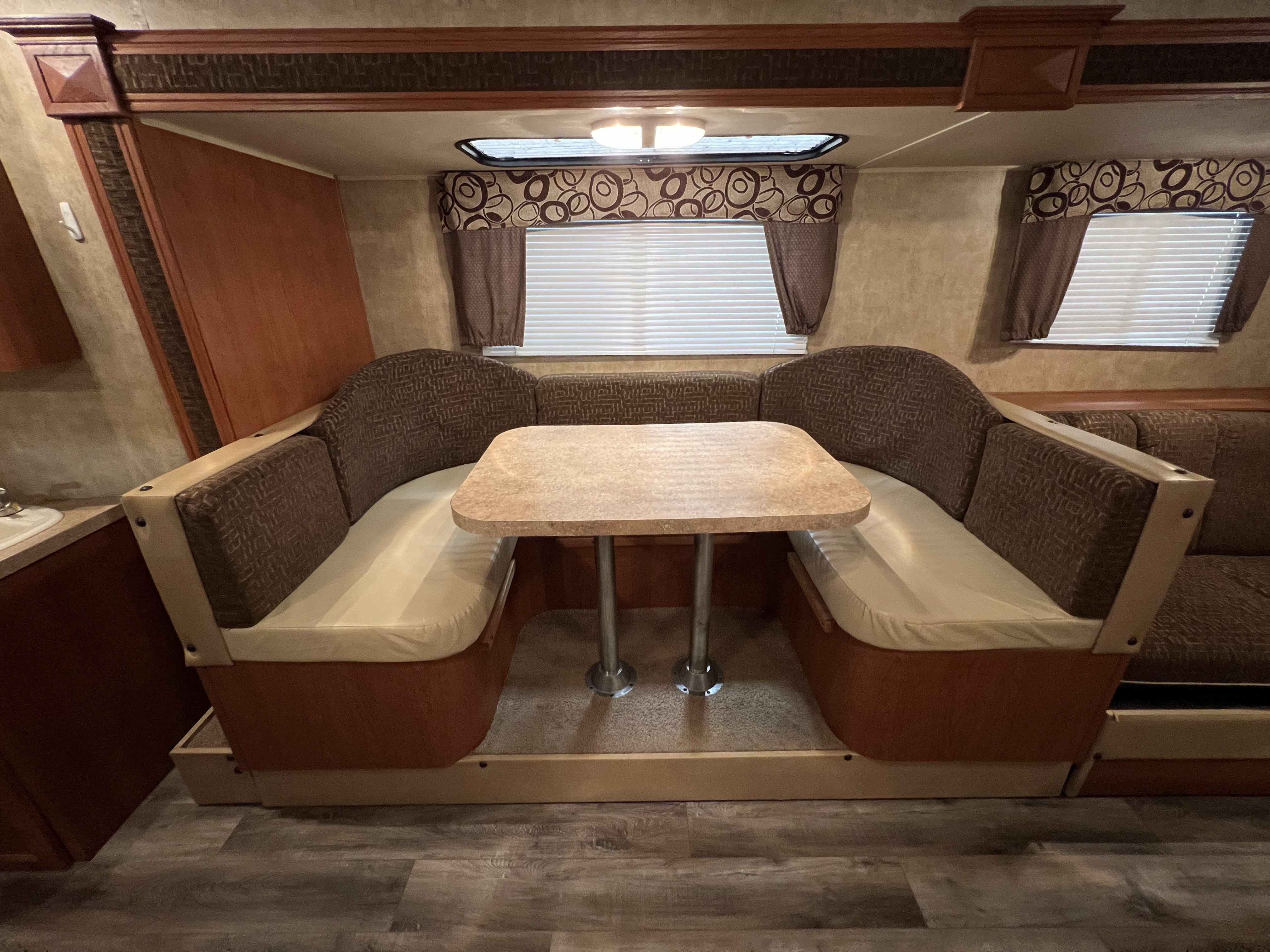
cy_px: 476
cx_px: 635
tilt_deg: -23.6
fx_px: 477
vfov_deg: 89.9
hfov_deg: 106.2
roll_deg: +0.0
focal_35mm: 13
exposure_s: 1/60
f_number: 1.8
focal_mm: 1.57
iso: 500
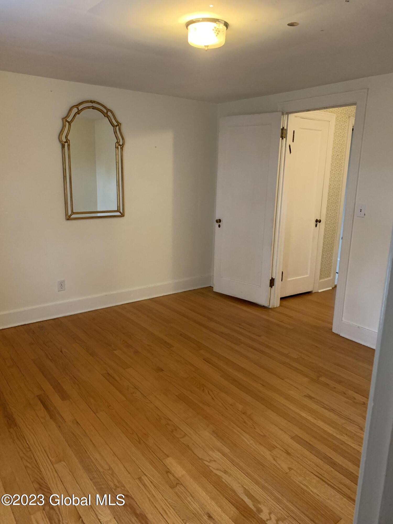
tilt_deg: -13.1
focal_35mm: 26
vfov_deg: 67.3
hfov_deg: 53.1
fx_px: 394
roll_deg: -0.4
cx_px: 196
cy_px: 262
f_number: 1.8
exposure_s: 1/40
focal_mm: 4.25
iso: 320
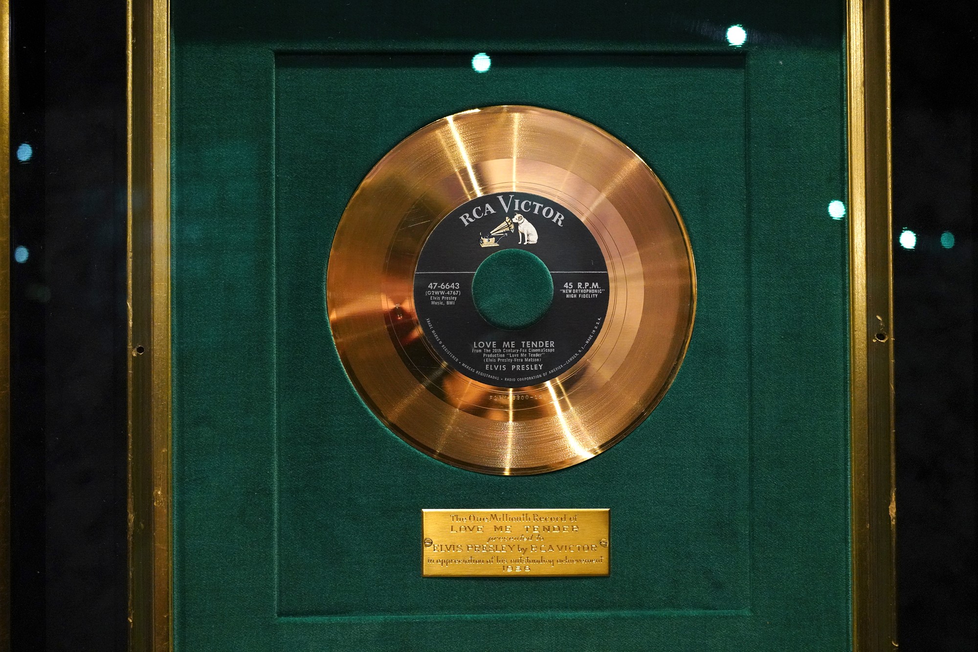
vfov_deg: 29.9
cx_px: 489
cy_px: 326
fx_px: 1223
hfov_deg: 43.6
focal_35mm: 45
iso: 6400
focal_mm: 45
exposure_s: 1/100
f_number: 5.6
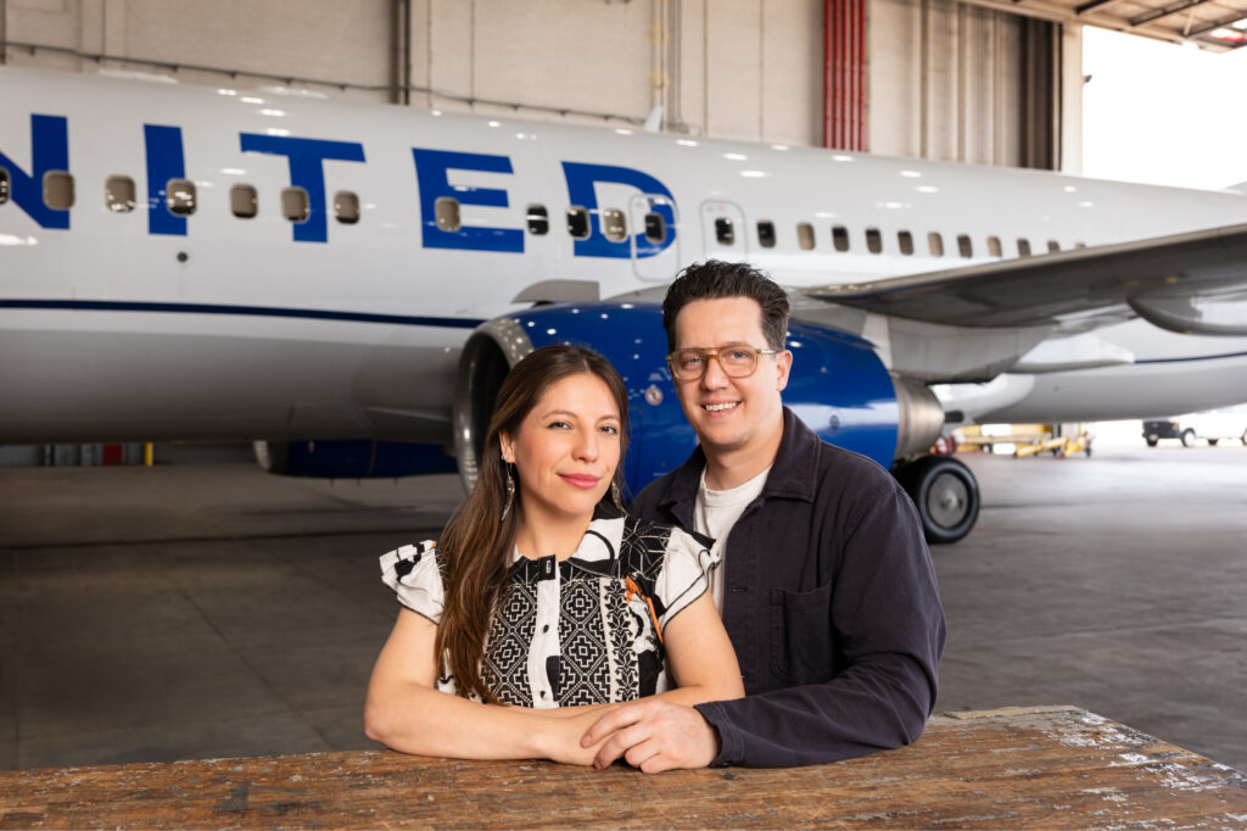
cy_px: 416
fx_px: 1247
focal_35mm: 36
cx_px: 624
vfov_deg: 36.8
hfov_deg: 53.1
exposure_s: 1/125
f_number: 5.6
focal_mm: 36
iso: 400
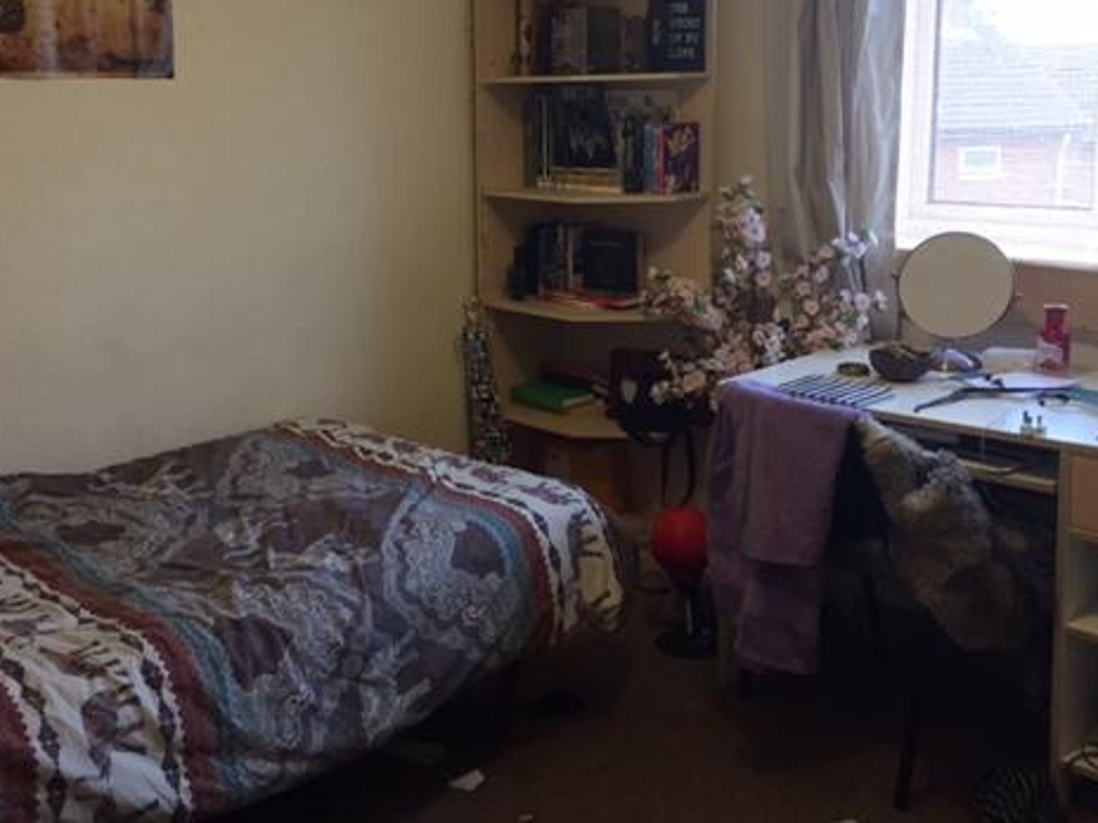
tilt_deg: -6.6
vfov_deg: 35.6
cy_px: 277
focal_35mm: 40
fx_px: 1269
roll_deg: +0.1
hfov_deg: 46.7
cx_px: 476
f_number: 2.2
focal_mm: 4.15
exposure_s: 1/33
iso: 160
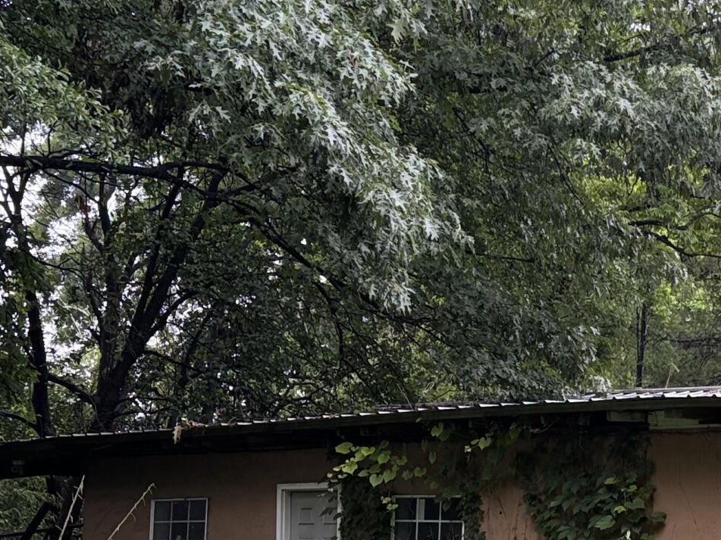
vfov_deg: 17.3
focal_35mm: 82
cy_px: 625
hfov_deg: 21.8
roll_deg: -1.6
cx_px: 901
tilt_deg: +0.1
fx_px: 1708
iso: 125
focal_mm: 5.96
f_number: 1.6
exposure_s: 1/233
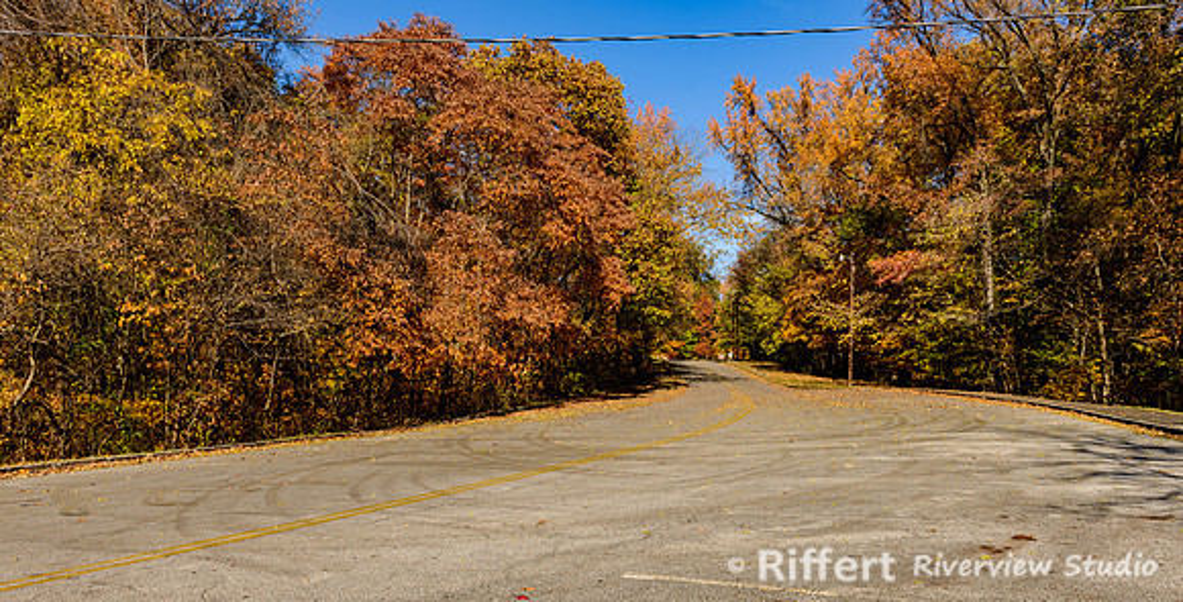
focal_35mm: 26
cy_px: 395
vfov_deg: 41.3
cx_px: 592
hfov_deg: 73.7
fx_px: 789
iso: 200
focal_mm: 24
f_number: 5.6
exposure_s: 1/1000
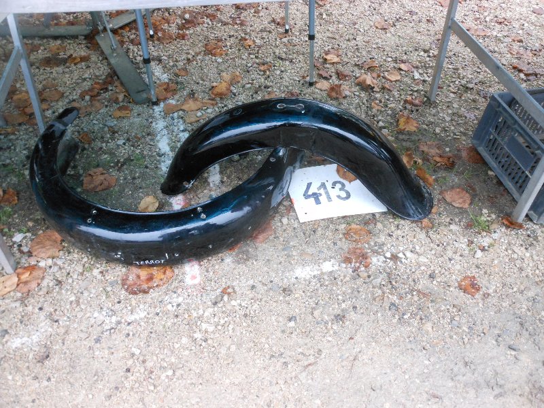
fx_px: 440
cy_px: 204
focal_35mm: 28
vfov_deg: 49.7
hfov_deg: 63.4
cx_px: 272
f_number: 3.7
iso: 400
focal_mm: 5
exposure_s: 1/50
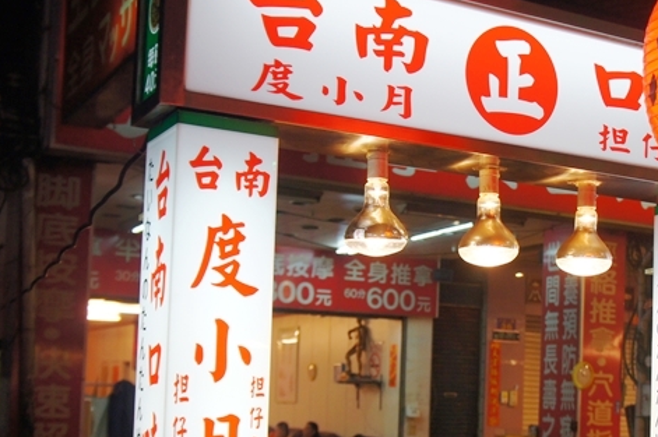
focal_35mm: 56
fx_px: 1022
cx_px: 451
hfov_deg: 35.2
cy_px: 333
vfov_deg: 23.9
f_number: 4
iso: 400
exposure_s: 1/160
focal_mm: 22
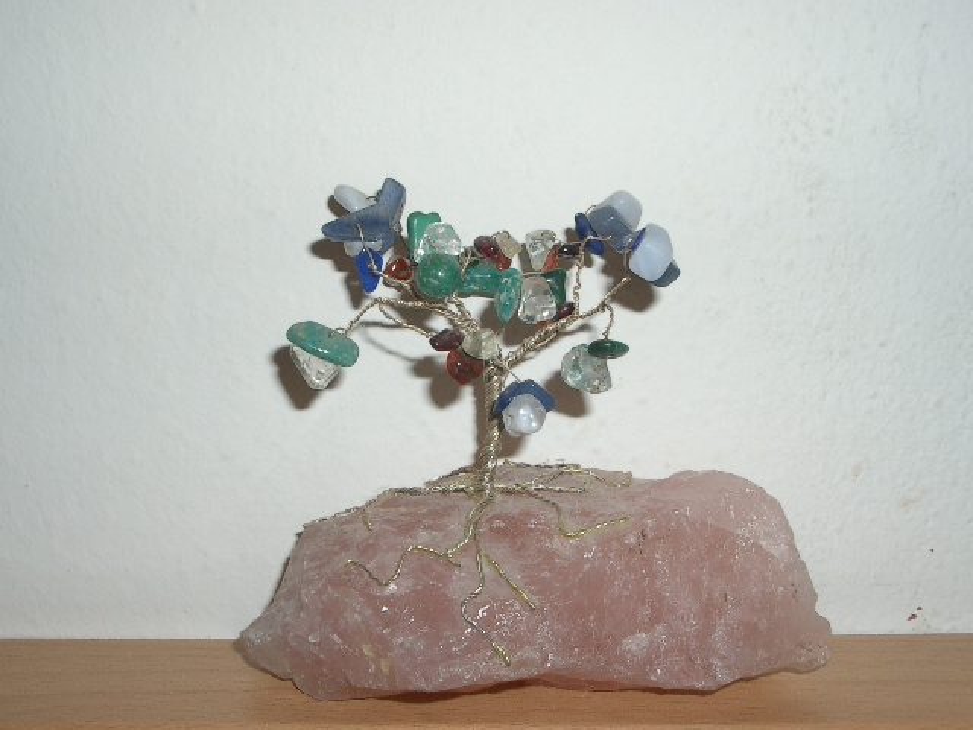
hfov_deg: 38.9
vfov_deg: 29.7
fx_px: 1377
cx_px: 486
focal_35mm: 49
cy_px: 365
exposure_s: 1/40
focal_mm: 8.2
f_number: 5
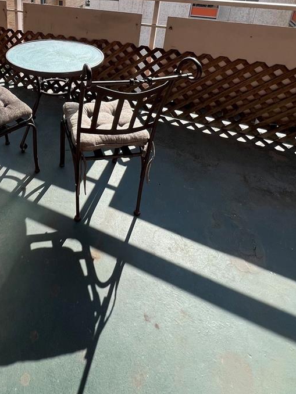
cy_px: 66
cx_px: 55
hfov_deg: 54.4
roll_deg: +0.0
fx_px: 262
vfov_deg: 65.5
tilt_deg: -20.8
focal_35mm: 23
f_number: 1.8
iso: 32
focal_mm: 1.57
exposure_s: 1/774
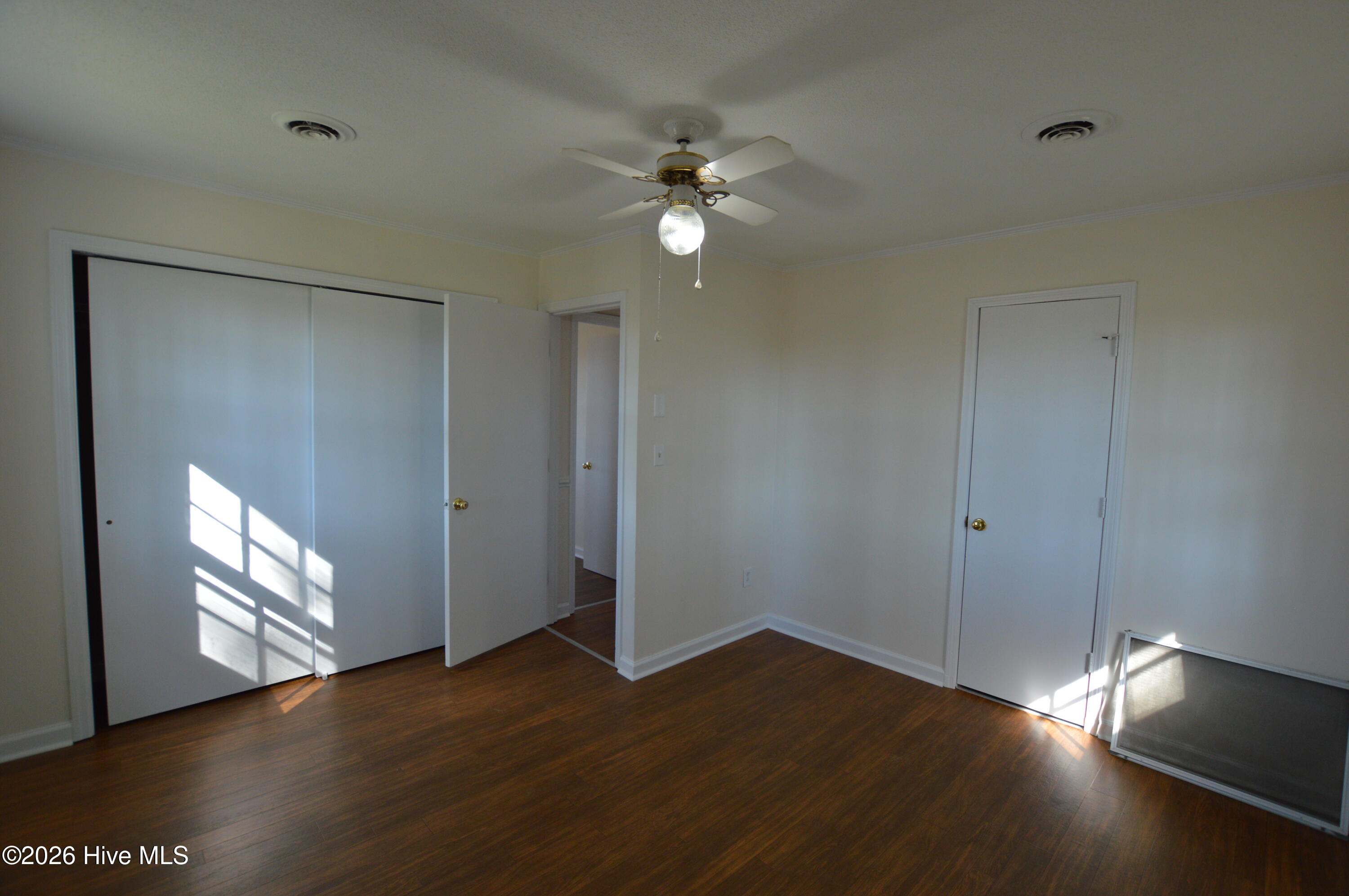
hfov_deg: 100.4
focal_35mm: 15
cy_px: 448
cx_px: 674
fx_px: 562
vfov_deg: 77.2
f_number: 5
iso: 400
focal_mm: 10
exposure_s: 1/100
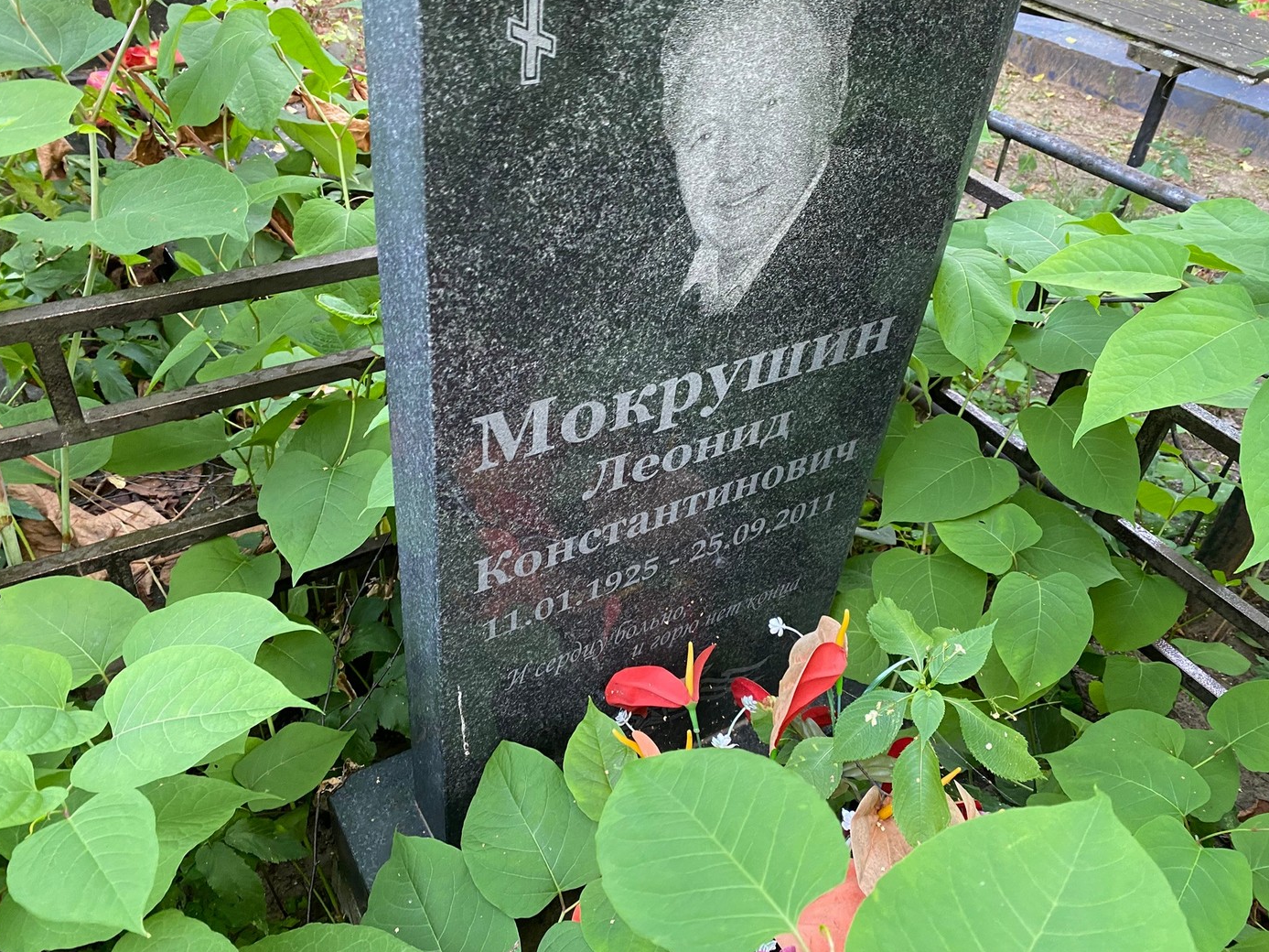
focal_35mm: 27
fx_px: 990
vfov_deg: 51.3
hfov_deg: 65.3
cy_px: 460
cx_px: 618
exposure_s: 1/60
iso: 160
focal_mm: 4.25
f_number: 1.8
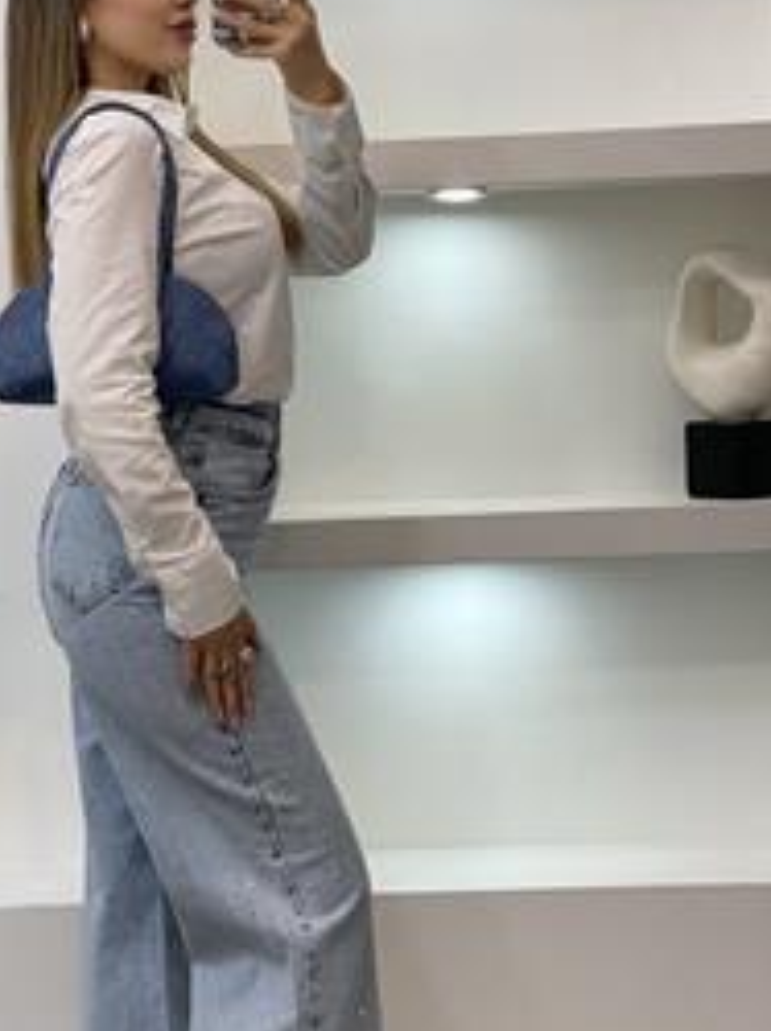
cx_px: 169
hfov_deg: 17.0
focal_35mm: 86
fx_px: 2558
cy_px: 612
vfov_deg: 22.7
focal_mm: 6
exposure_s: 1/100
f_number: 2
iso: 64
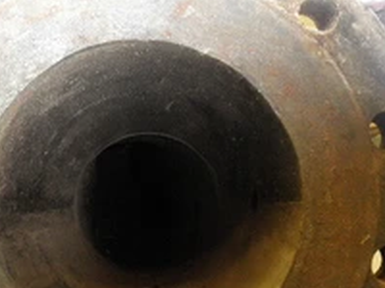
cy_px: 225
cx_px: 94
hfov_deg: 33.6
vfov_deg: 25.7
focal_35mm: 56
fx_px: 623
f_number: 3
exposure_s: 1/30
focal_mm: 5
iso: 200
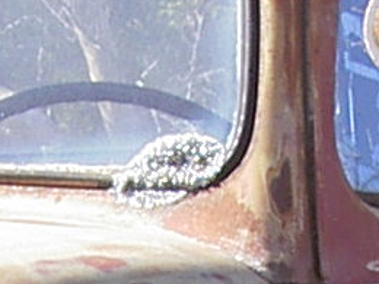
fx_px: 3361
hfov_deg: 6.4
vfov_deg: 4.7
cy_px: 795
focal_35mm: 307
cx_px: -13
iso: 100
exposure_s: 1/189
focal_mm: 8
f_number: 4.7
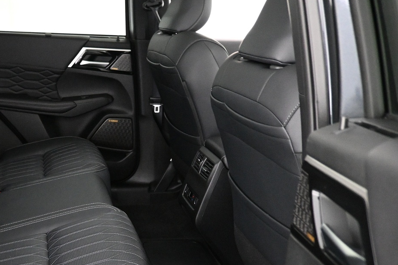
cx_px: 97
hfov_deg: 44.8
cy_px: 159
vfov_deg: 31.8
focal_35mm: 42
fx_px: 464
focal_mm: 16
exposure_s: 1/20
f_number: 3.5
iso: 4000
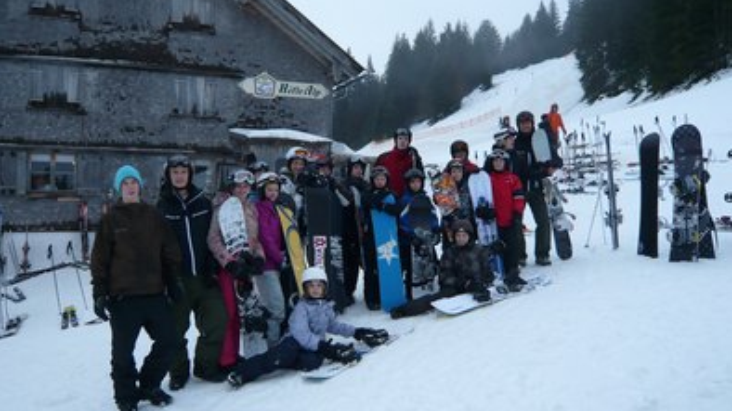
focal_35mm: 31
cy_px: 214
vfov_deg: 37.7
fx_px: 601
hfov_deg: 62.7
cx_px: 370
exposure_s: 1/160
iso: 100
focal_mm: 4.6
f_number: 2.8
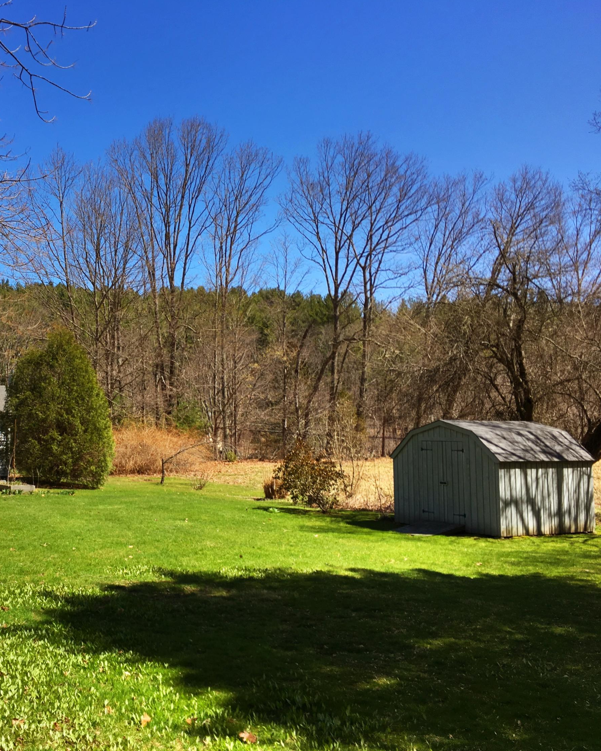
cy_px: 375
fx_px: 845
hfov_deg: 37.4
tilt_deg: +5.1
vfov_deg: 47.9
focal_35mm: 38
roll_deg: +1.1
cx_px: 98
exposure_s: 1/2849
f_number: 2.2
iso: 25
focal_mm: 4.15
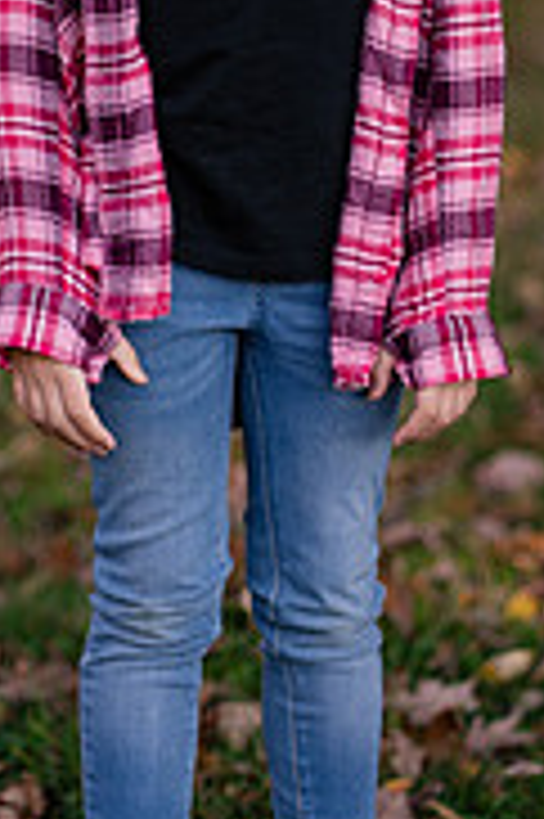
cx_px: 234
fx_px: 4769
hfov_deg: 6.5
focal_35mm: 210
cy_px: 58
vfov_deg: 9.8
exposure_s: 1/1000
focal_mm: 85
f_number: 2.2
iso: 320
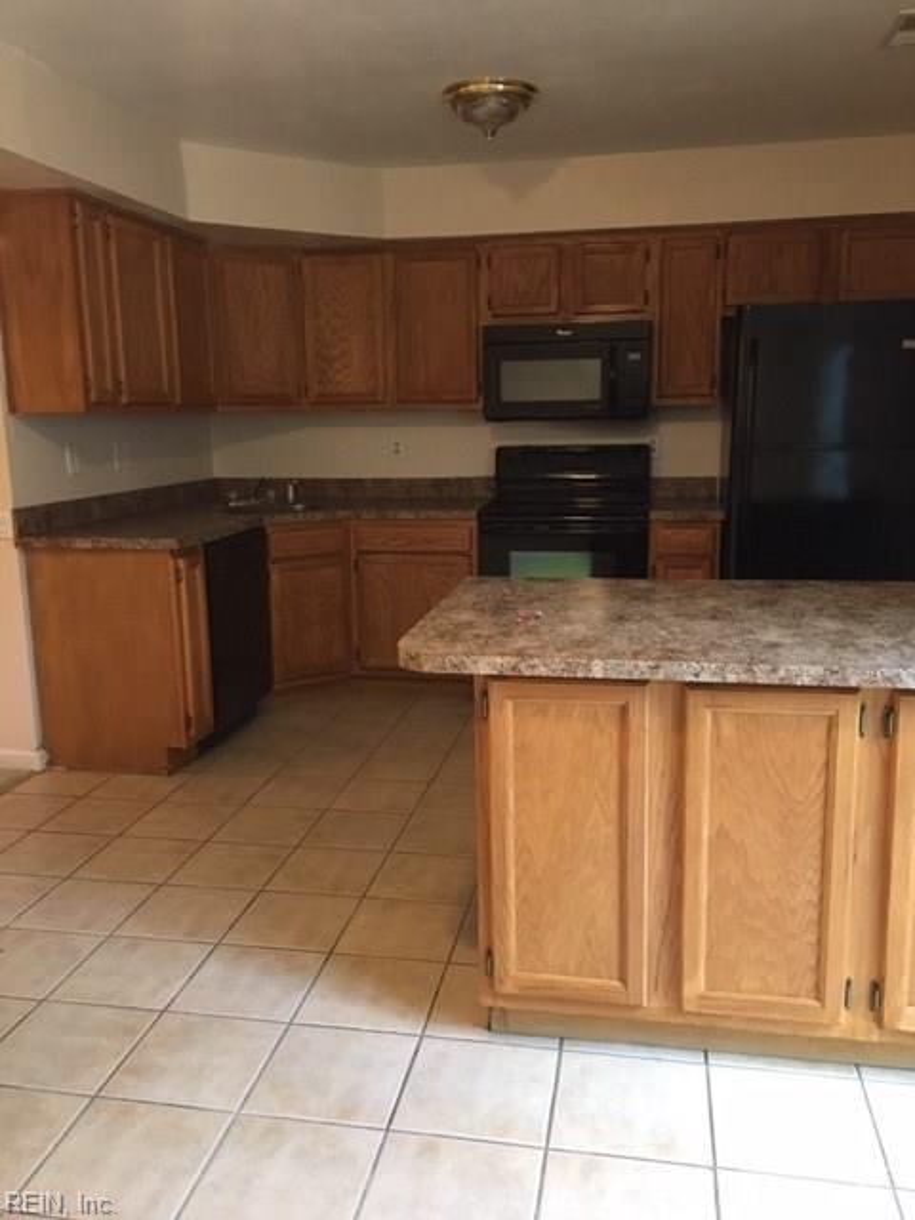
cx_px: 458
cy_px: 610
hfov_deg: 48.2
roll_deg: +1.1
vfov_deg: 61.7
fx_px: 1022
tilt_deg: -8.9
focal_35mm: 29
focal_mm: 4.15
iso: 200
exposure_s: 1/24
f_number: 2.2
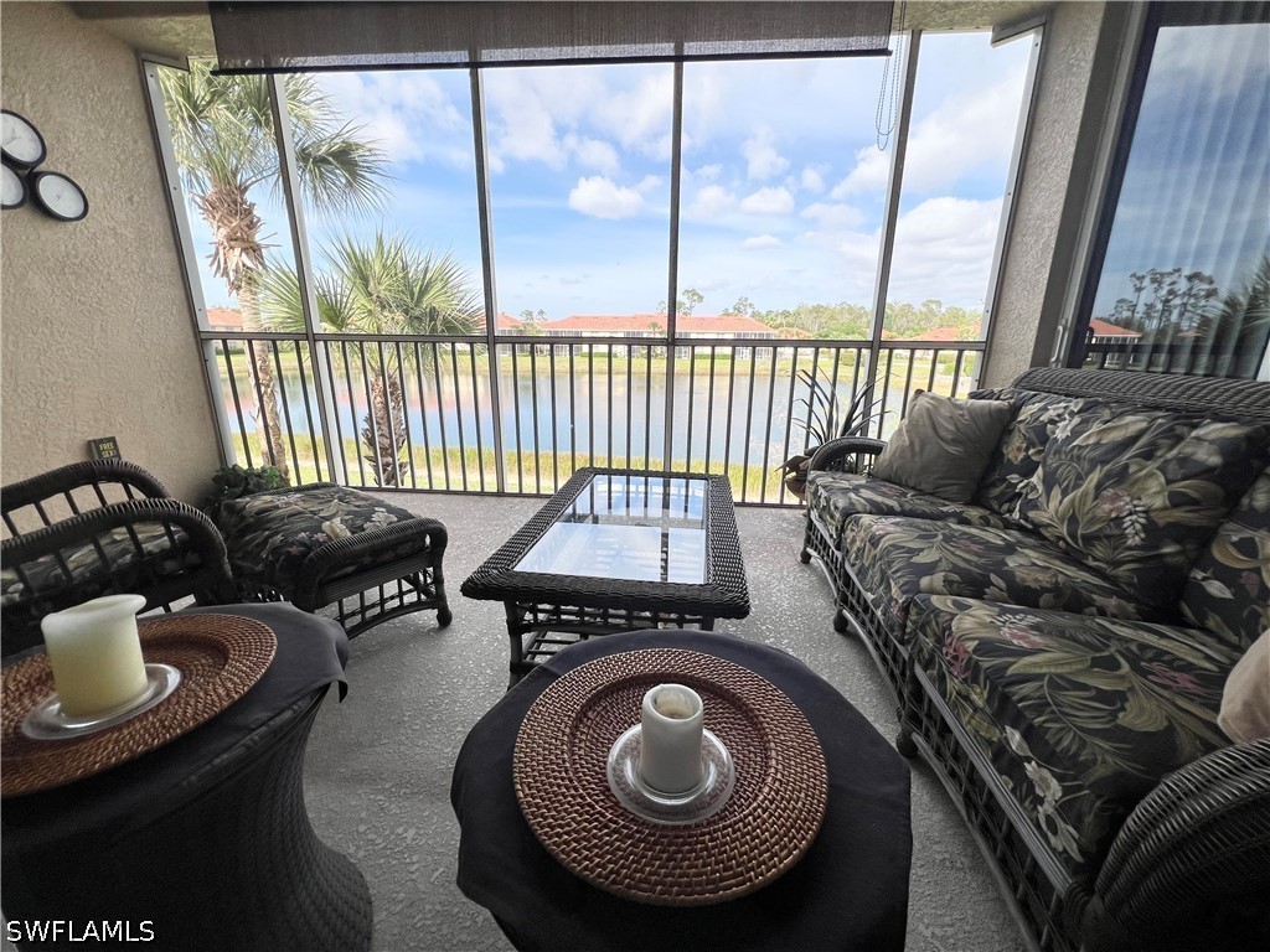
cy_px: 476
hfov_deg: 106.2
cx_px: 635
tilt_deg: -15.5
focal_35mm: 13
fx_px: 477
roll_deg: -0.1
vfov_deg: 89.9
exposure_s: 1/238
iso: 32
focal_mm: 1.57
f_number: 1.8
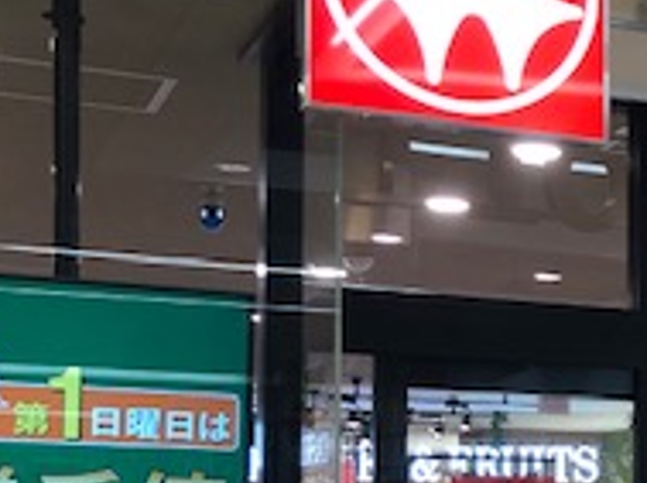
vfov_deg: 15.1
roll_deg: -0.7
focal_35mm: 95
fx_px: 1772
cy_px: 531
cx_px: 890
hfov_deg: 18.9
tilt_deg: +1.4
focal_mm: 3.99
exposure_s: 1/33
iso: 20
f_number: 1.8
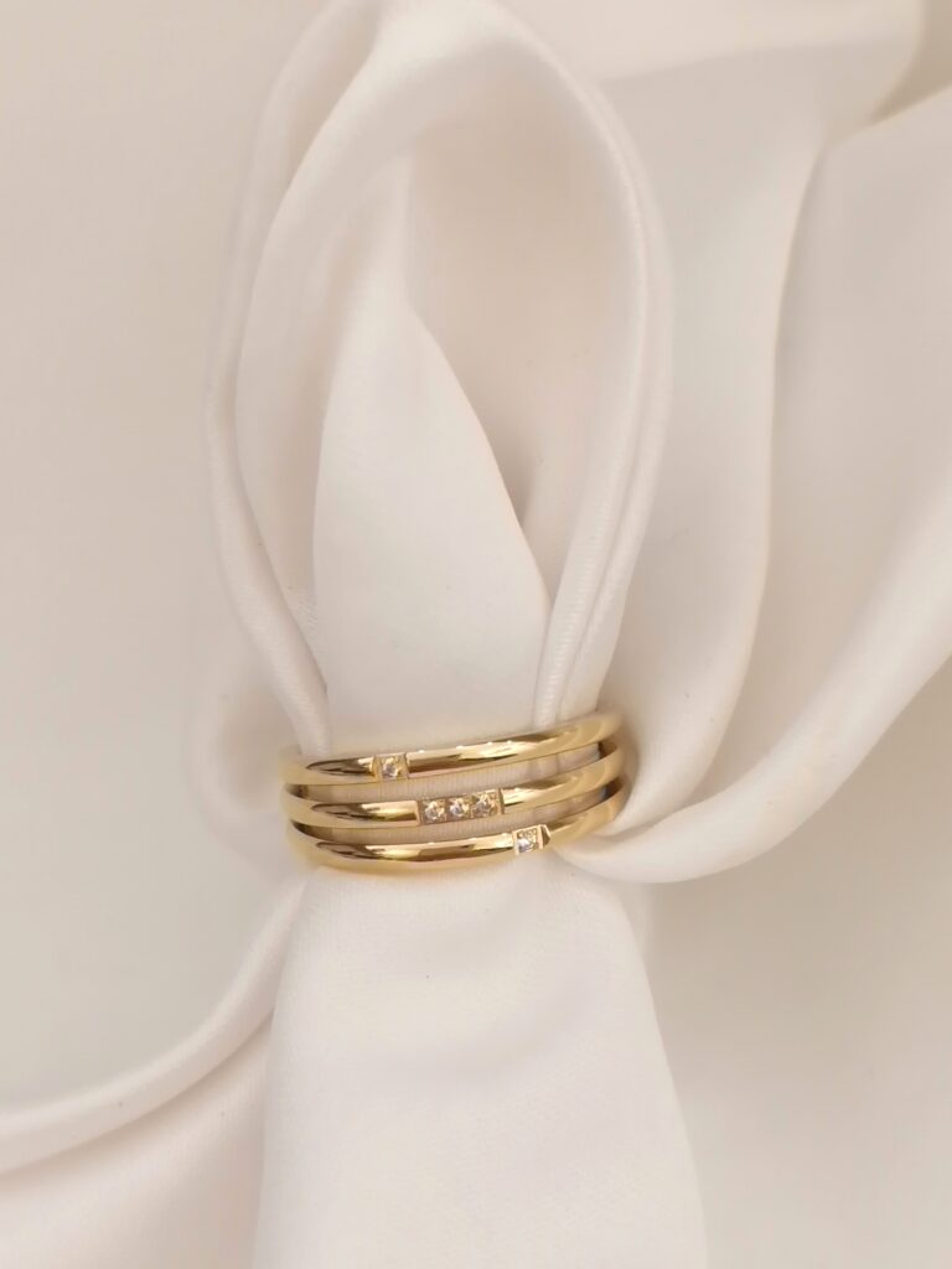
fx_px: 1980
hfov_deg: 27.0
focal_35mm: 54
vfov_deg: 35.5
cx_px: 476
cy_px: 634
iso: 160
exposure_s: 1/50
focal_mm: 4.75
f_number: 1.8
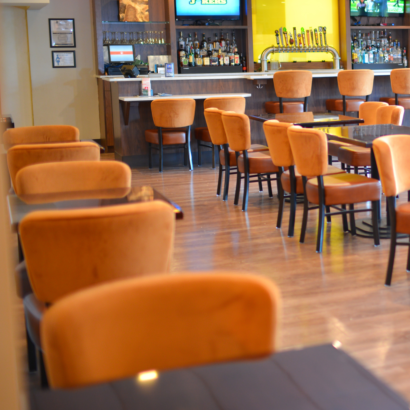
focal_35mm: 58
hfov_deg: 28.0
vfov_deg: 29.5
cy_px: 177
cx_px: 399
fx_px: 777
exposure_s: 1/50
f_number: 1.4
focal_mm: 35
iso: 200
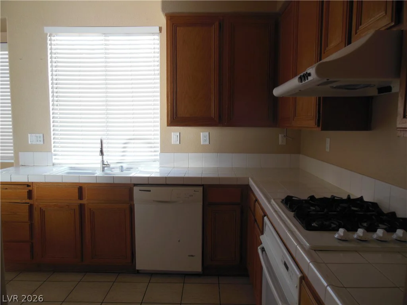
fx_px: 294
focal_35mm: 25
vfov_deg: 54.9
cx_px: 204
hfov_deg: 69.4
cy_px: 152
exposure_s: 1/30
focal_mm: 4.5
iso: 125
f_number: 3.2
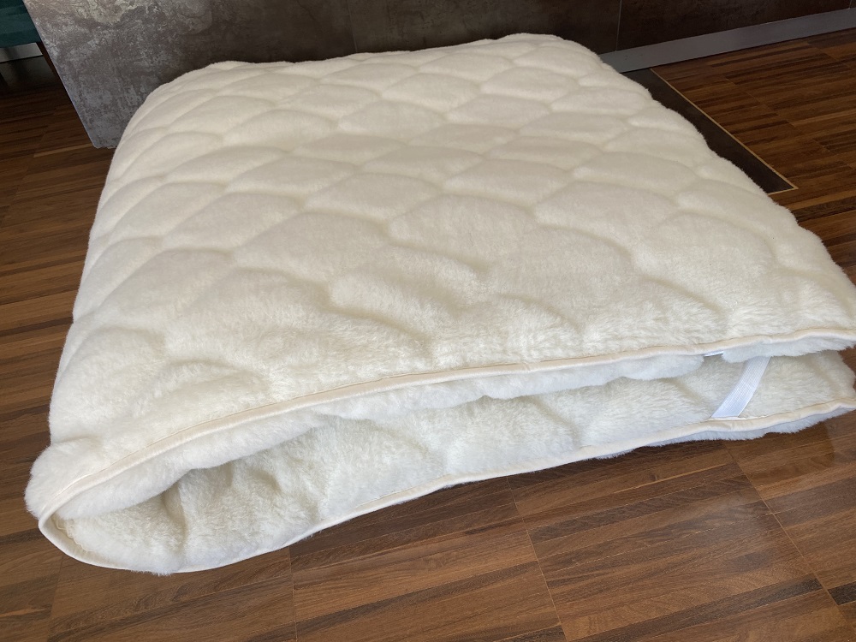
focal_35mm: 26
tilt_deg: -42.5
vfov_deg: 53.1
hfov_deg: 67.3
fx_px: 643
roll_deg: +7.2
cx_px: 428
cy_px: 321
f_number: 1.8
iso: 50
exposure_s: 1/121
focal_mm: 4.25
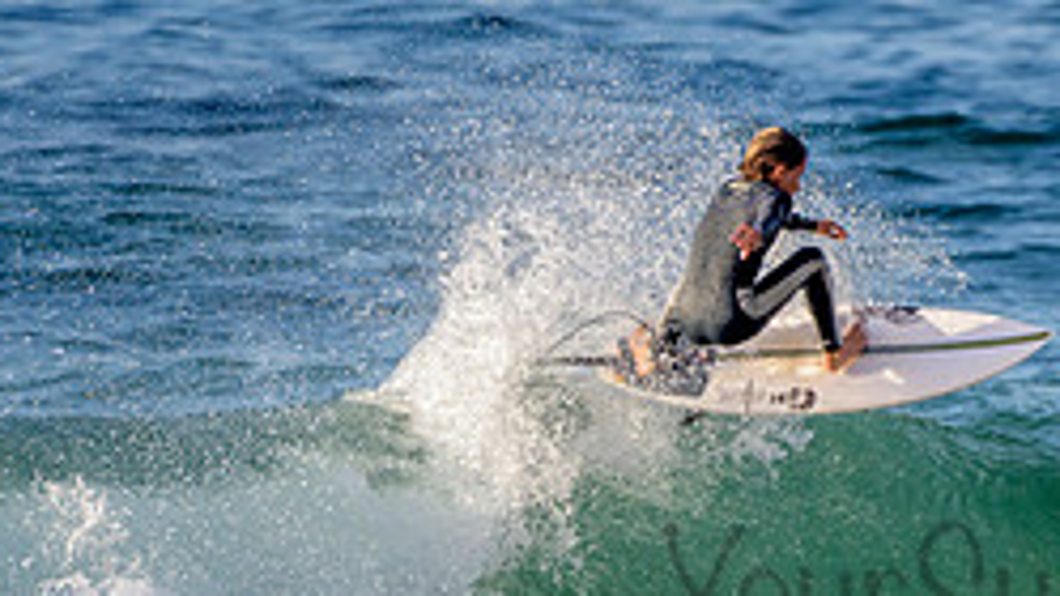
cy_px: 564
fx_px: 41959
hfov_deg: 1.4
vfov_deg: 0.8
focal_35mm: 1493
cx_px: 824
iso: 220
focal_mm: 500
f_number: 5.6
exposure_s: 1/1250
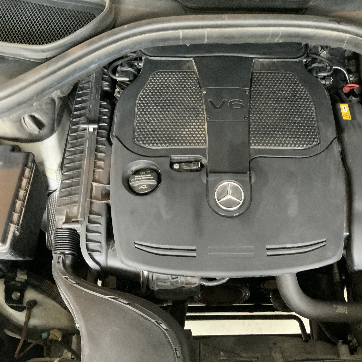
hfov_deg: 47.0
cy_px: 177
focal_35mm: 35
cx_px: 217
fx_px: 414
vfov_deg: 47.2
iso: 400
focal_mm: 3
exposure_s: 1/30
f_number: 1.8
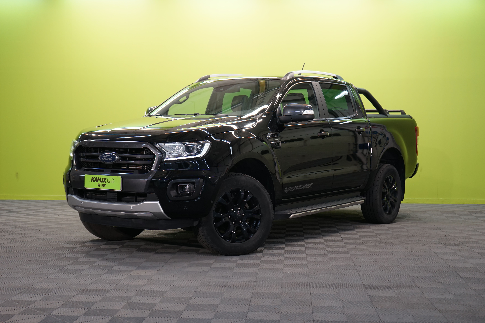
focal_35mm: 55
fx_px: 741
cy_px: 162
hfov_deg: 36.2
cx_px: 242
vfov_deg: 24.6
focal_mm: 55
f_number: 5
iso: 500
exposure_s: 1/40
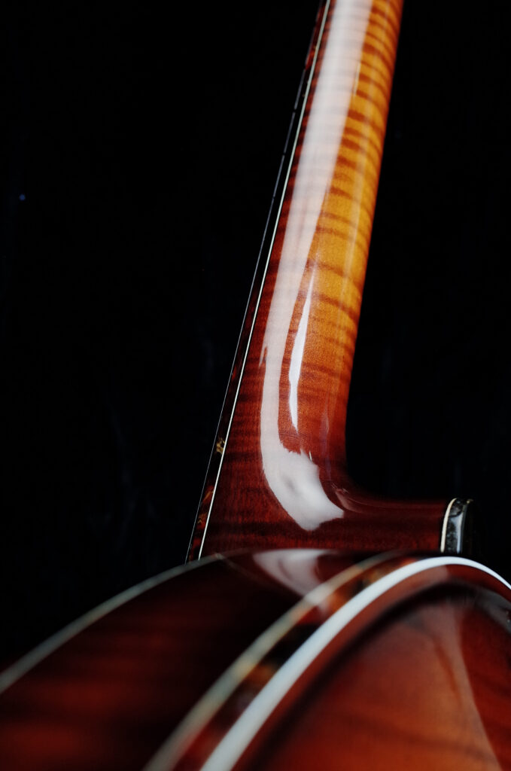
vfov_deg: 54.5
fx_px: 748
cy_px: 386
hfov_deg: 37.7
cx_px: 256
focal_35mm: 35
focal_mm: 18.3
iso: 400
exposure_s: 1/60
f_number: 4
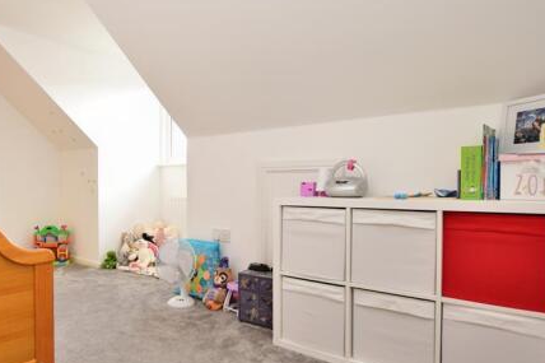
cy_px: 190
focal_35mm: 23
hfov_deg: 74.6
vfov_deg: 55.0
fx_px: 348
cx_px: 200
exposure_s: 1/60
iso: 400
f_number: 5.6
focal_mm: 10
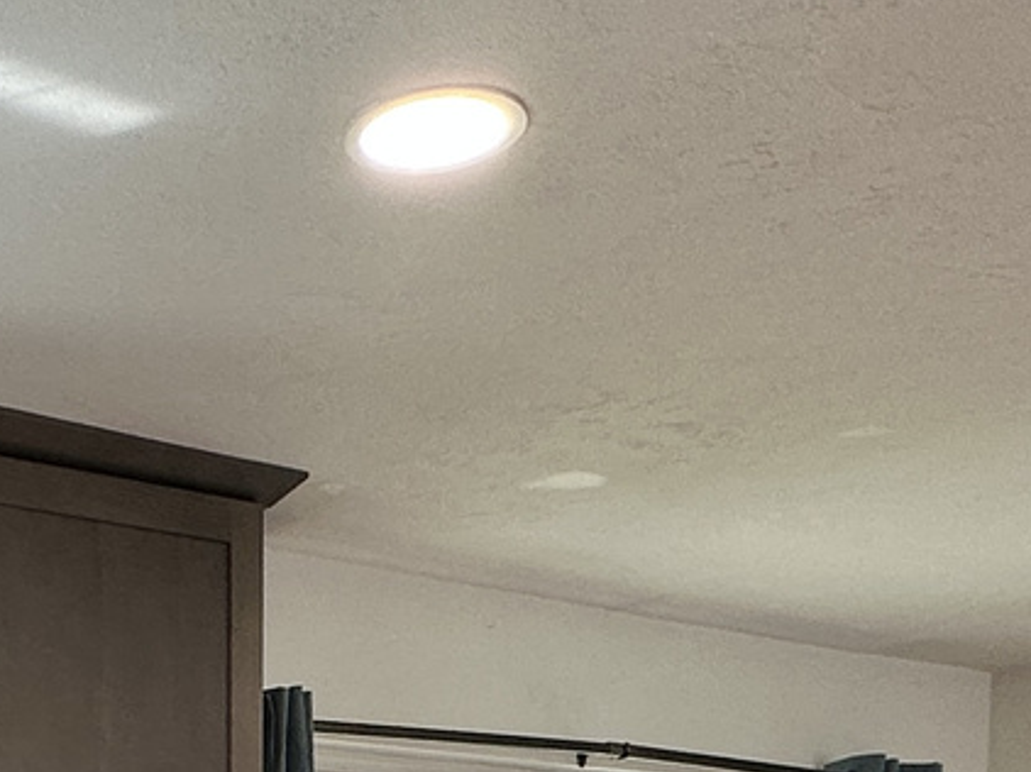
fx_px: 2024
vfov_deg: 18.2
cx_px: -37
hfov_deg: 26.8
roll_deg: +0.0
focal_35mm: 68
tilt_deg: -5.7
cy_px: 1290
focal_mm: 2.22
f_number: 2.2
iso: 64
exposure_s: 1/120
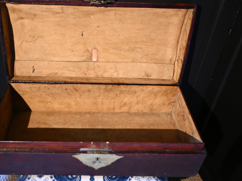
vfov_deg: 38.8
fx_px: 258
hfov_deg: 49.9
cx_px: 95
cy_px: 92
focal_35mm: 37
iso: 3200
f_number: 3.8
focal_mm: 20.5
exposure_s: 1/80
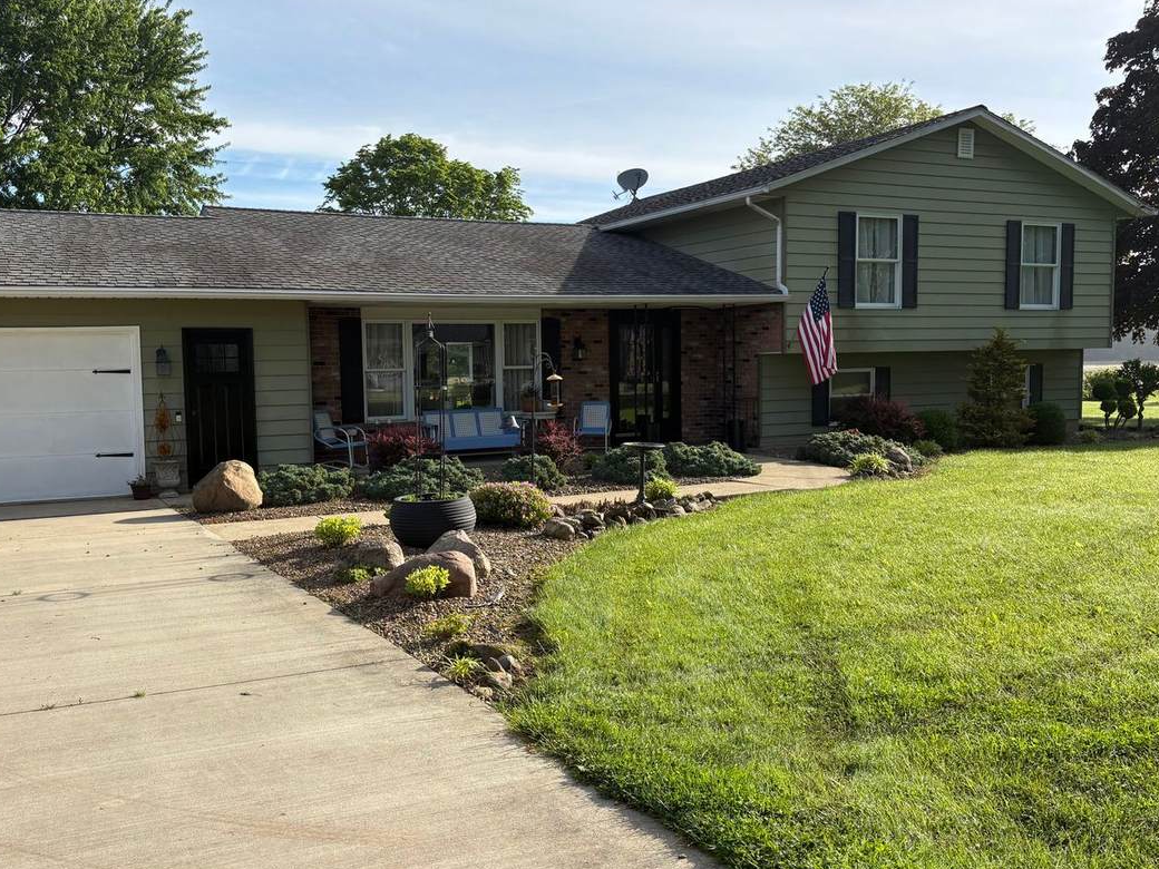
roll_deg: +1.6
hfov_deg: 56.6
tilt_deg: -4.1
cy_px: 437
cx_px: 503
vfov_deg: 44.2
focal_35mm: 32
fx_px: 1071
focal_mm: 5.96
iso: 50
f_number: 1.6
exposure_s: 1/2538
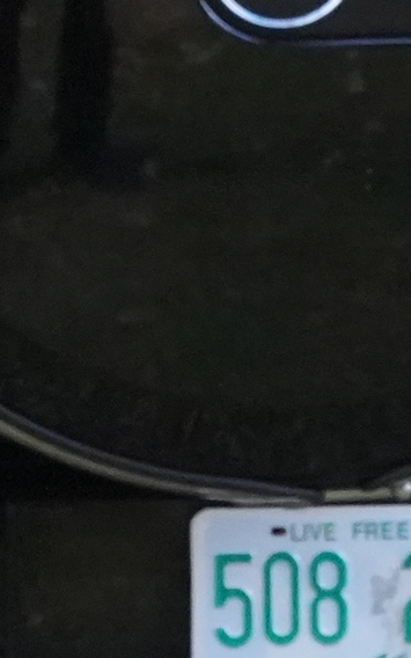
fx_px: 5072
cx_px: 441
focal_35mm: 283
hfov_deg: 4.6
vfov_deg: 7.4
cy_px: -83
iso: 5000
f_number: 8
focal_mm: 30
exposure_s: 1/125
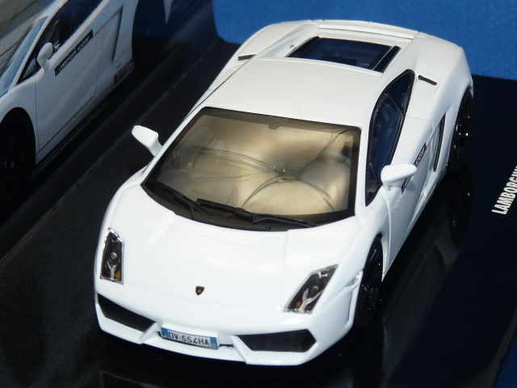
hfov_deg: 15.4
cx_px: 258
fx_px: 1912
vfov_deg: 11.6
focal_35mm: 128
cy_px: 194
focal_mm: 12.8
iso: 100
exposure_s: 1/40
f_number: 4
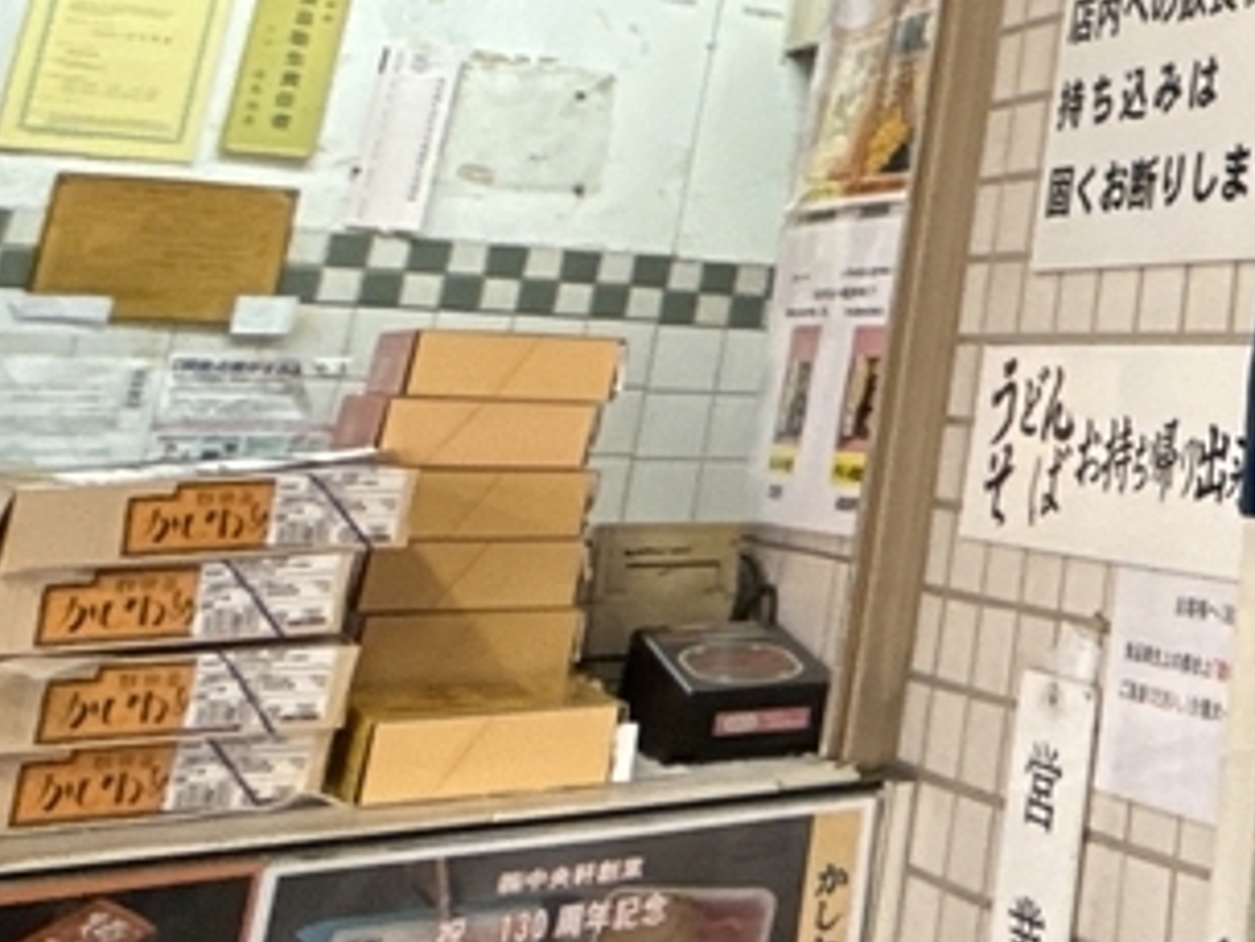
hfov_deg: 27.4
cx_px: 1741
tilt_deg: +17.2
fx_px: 1995
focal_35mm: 55
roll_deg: -1.9
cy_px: -181
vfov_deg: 24.2
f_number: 2.2
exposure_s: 1/60
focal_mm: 2.22
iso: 200
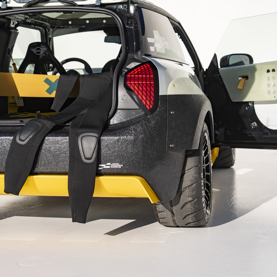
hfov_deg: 23.4
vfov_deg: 23.4
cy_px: 138
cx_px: 136
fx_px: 670
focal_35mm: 74
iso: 100
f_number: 4
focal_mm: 58
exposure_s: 1/500
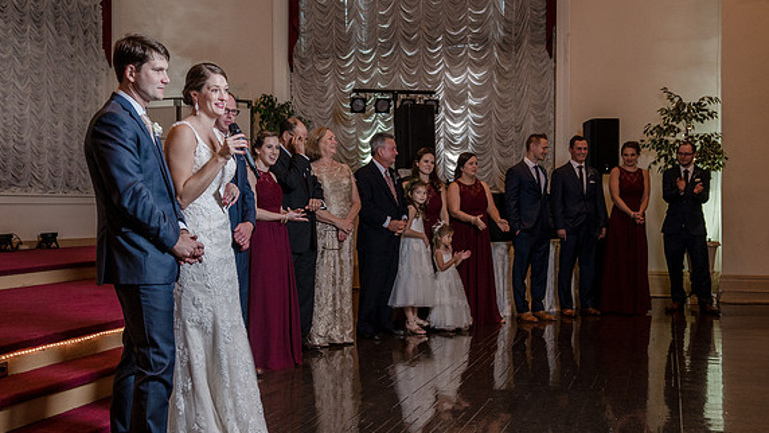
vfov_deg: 27.7
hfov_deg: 47.3
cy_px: 230
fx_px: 877
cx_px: 347
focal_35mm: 43
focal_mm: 34
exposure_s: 1/100
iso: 2000
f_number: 4
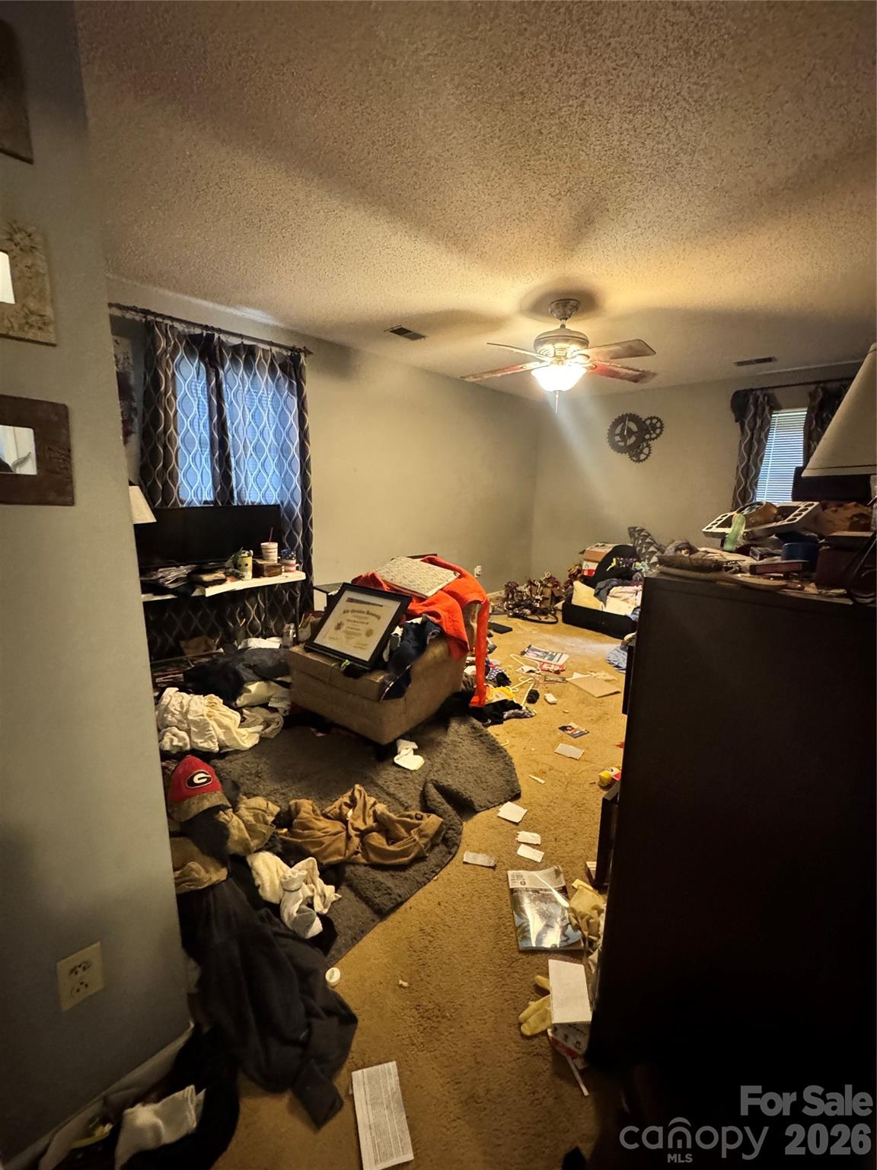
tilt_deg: -11.8
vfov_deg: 102.1
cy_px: 585
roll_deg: -1.2
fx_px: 473
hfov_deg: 85.7
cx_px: 438
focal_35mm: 14
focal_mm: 2.22
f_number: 2.2
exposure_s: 1/40
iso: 1250
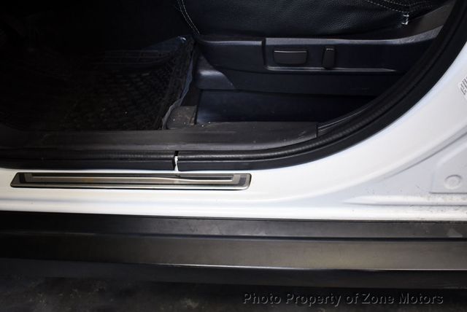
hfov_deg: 53.1
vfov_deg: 36.9
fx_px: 467
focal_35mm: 36
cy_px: 156
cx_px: 234
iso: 900
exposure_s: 1/125
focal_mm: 18
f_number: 3.5
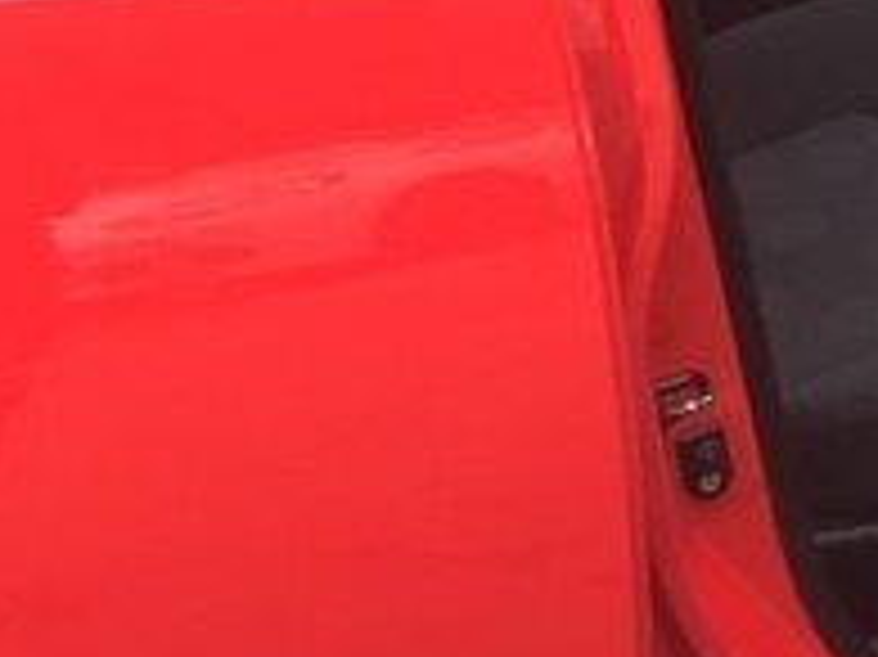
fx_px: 2484
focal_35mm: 98
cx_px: 1297
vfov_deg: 14.2
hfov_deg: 18.0
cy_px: -308
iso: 50
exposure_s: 1/100
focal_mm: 4.15
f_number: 2.2
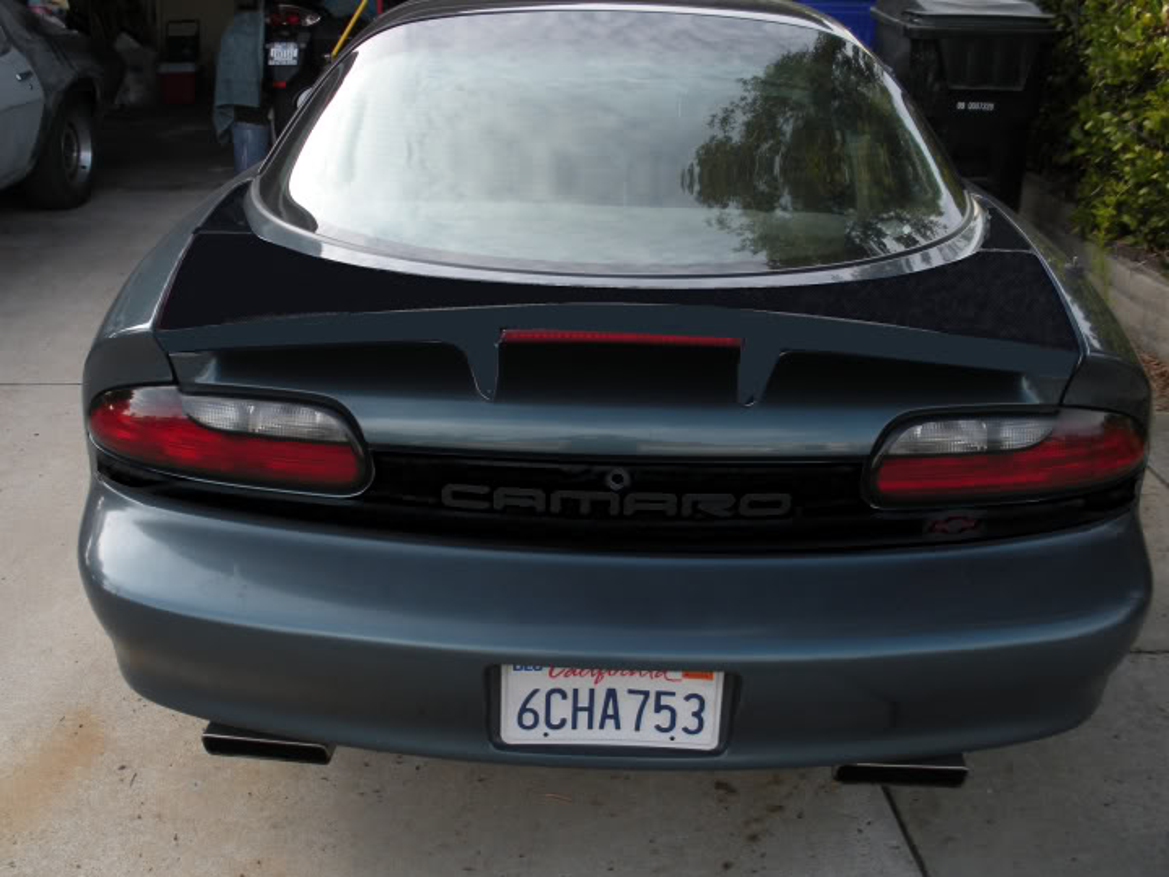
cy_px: 422
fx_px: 1351
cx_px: 533
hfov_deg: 46.7
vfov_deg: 36.0
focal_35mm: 40
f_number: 3.5
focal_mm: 6.3
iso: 64
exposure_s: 1/165
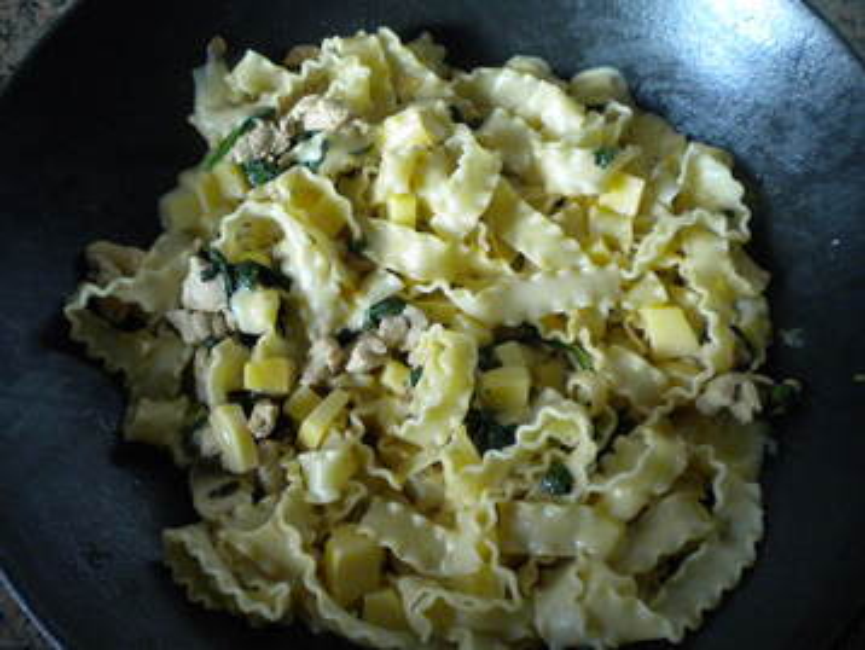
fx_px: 875
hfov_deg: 52.6
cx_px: 432
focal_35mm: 35
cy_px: 325
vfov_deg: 40.7
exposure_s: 1/500
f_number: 3.1
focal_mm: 6.3
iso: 364
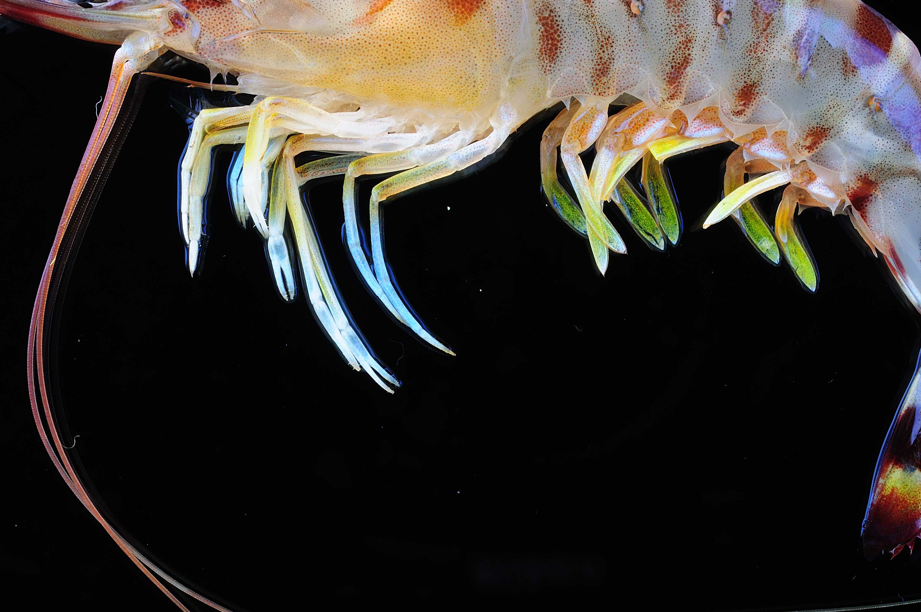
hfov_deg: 16.8
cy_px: 290
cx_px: 506
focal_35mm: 122
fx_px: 3117
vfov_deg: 11.2
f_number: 25
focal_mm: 60
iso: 200
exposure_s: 1/60
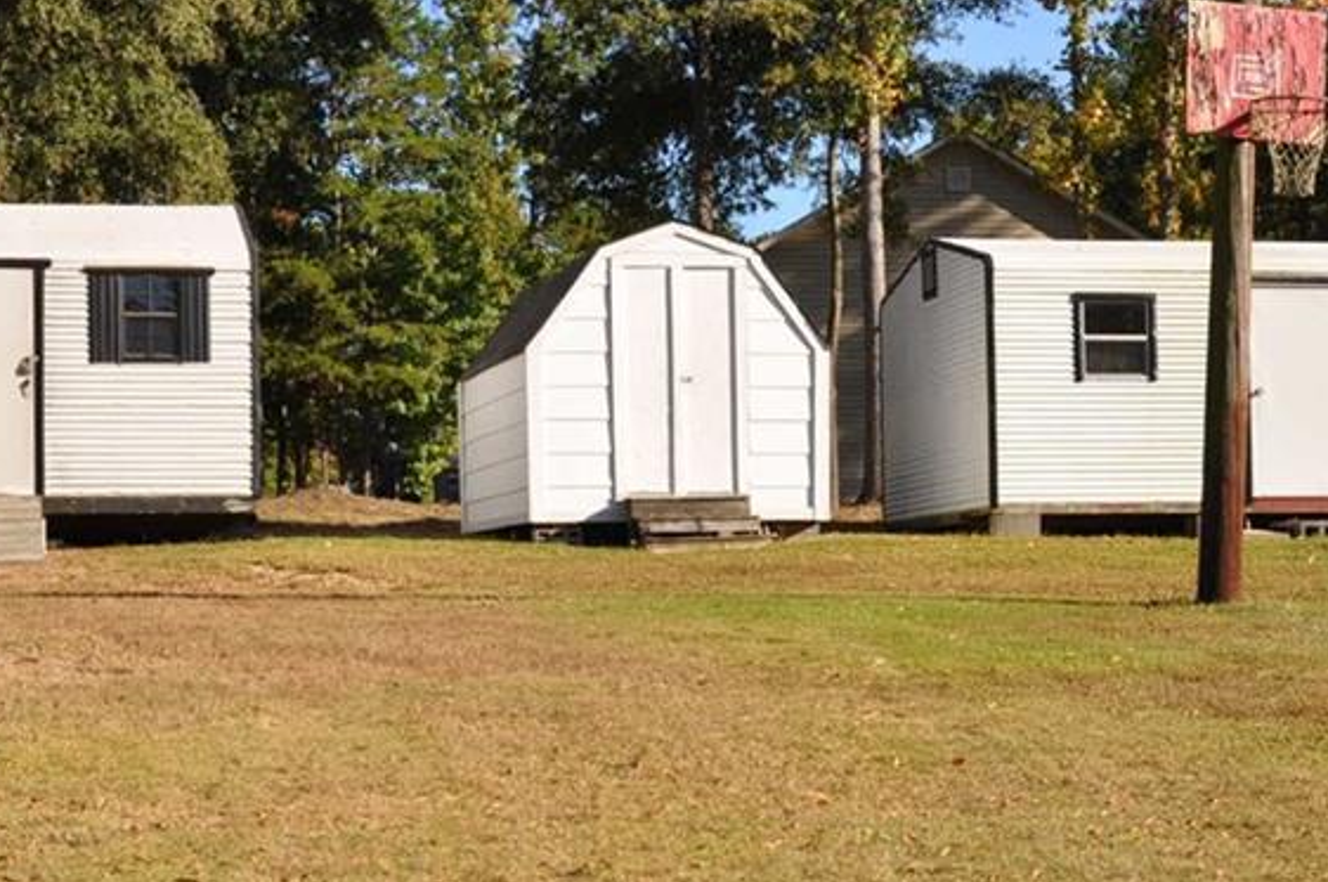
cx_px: 612
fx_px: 3021
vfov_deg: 16.6
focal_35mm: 82
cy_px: 448
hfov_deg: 24.8
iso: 200
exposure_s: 1/400
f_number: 10
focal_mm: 30
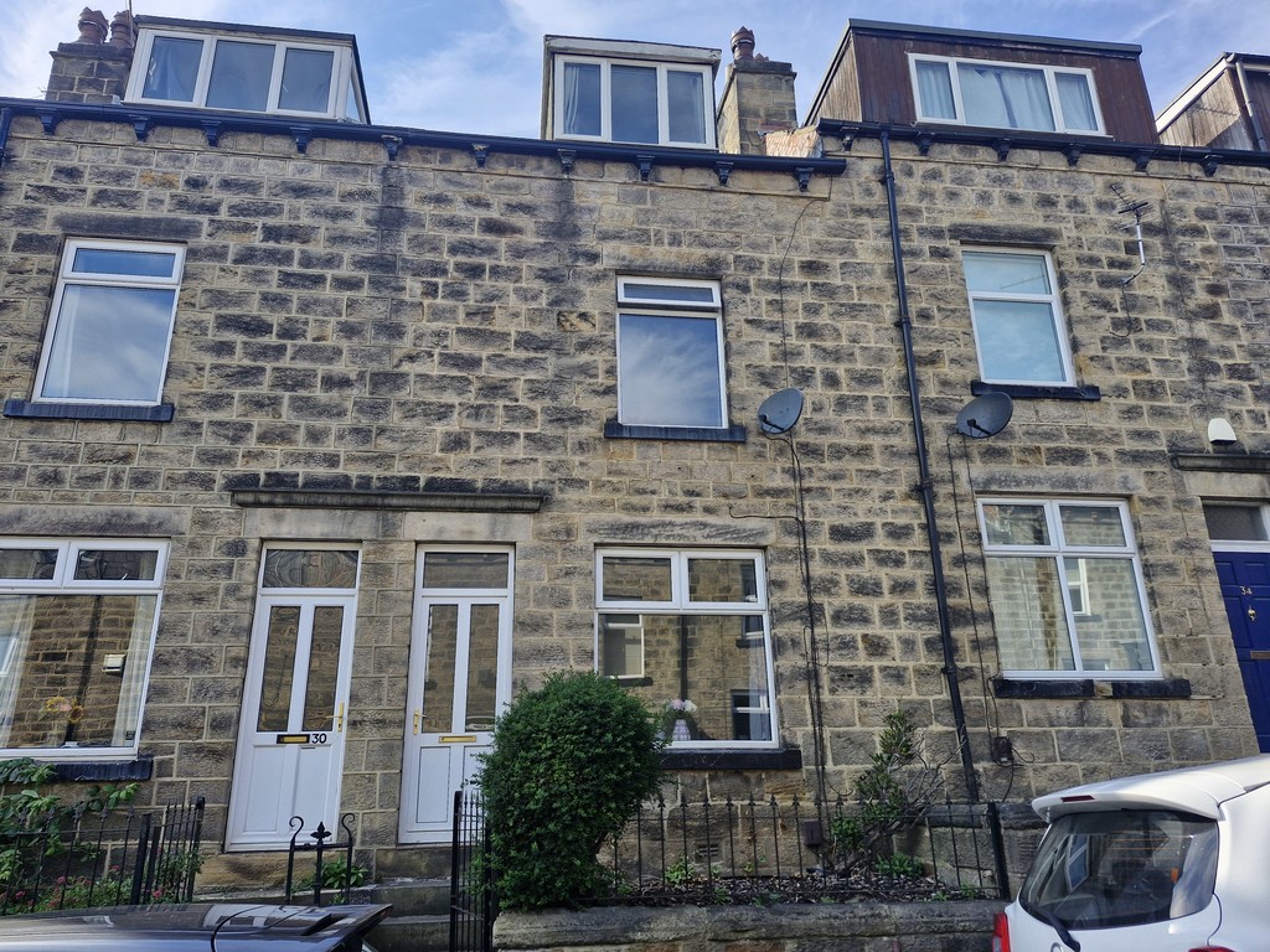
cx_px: 635
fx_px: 844
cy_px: 476
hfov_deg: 73.9
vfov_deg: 58.9
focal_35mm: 23
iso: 50
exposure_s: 1/770
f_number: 1.8
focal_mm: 5.54
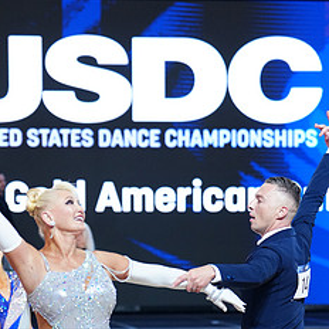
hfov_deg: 9.4
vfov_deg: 9.3
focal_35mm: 187
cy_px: 377
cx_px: 160
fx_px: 2011
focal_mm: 88
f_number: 2.8
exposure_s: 1/640
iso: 1600
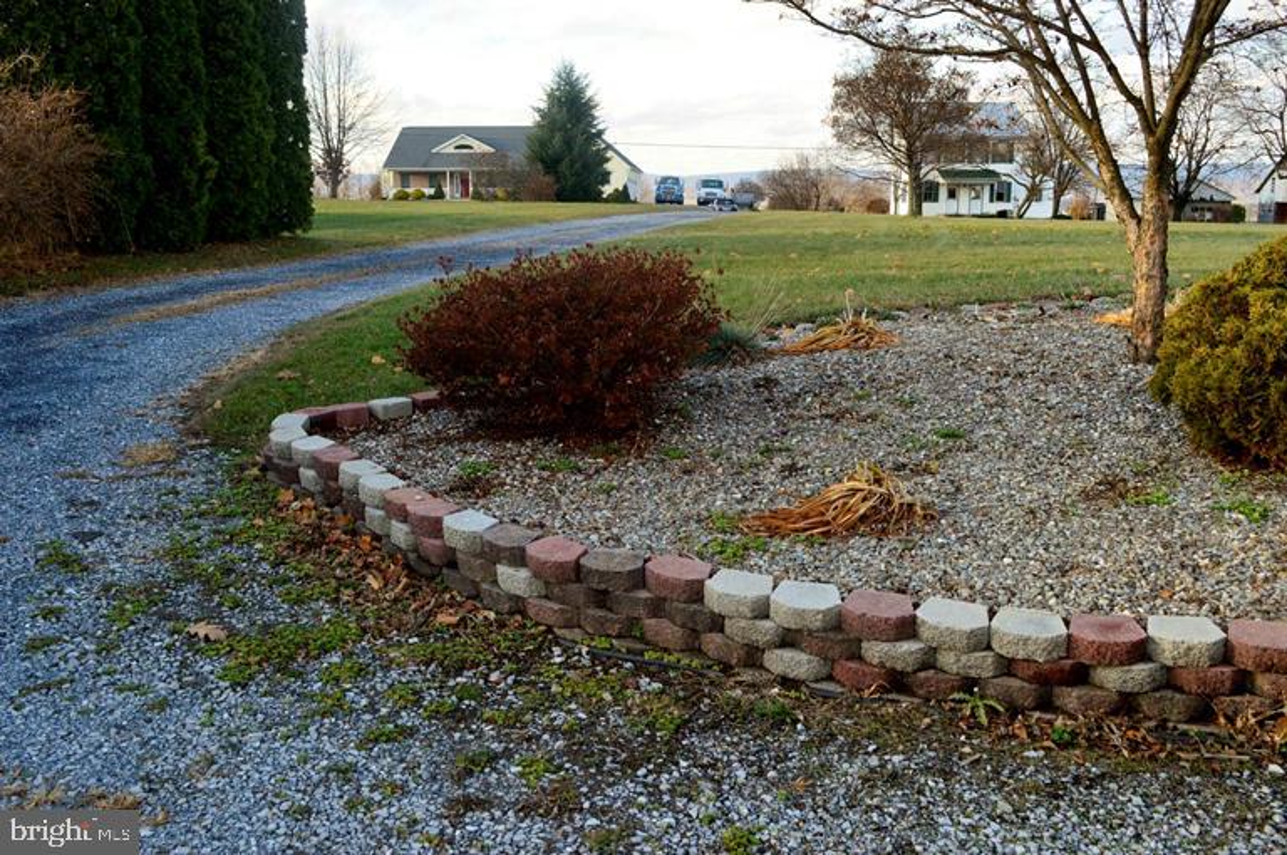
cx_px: 644
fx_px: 1178
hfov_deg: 57.3
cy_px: 428
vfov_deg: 39.9
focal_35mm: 33
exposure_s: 1/160
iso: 400
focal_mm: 22
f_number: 9
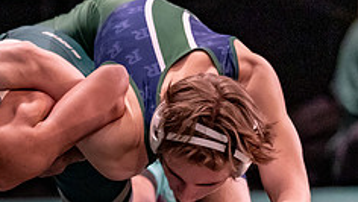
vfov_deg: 2.4
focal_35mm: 505
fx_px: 4796
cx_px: -29
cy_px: 90
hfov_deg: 4.3
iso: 2000
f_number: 1.8
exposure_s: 1/800
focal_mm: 135
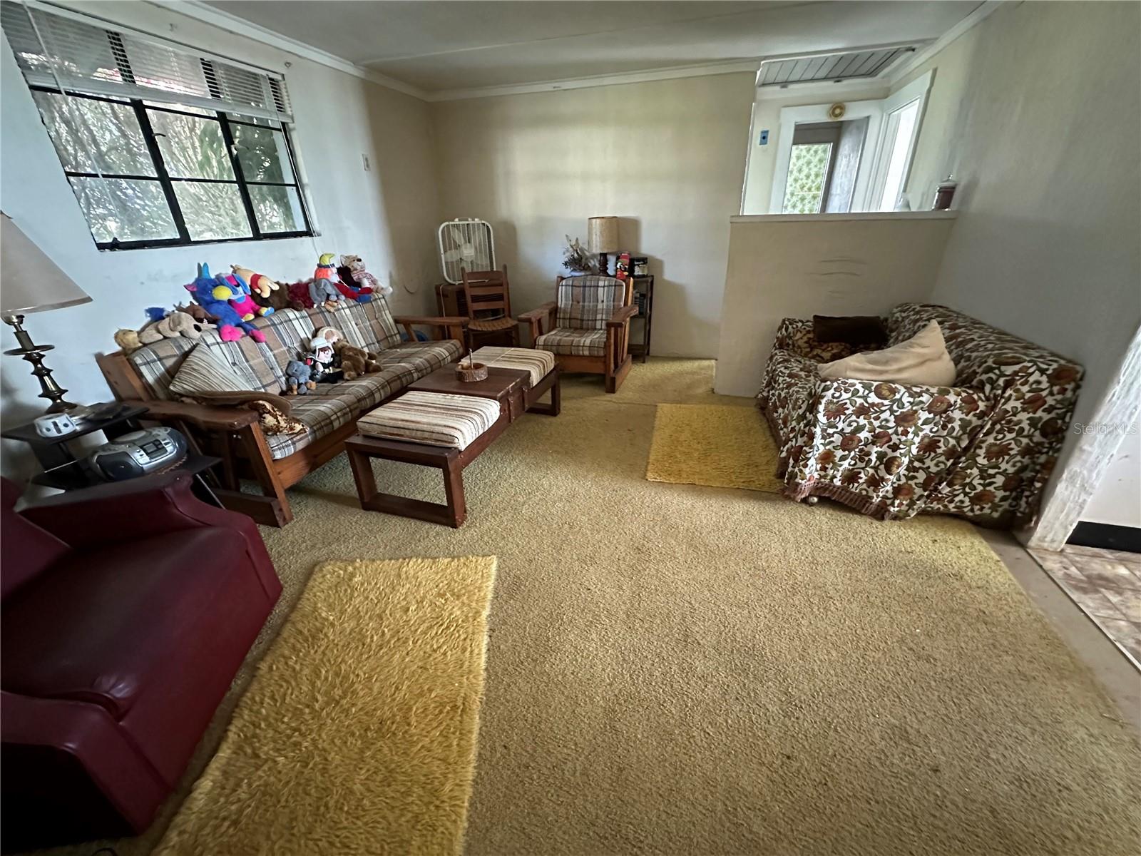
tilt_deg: -24.8
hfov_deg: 102.1
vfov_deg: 85.7
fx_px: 461
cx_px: 570
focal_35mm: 14
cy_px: 428
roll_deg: +1.8
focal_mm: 2.22
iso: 1250
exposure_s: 1/43
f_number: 2.2
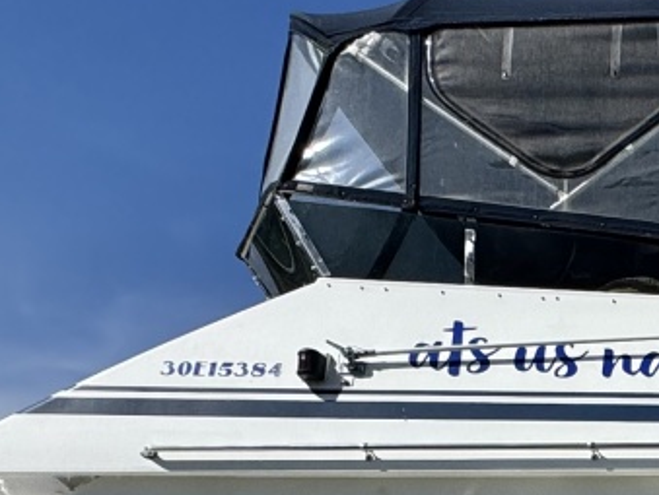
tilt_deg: +3.9
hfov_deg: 26.1
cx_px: 793
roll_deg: +0.4
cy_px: 703
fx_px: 1258
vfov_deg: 19.8
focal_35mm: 66
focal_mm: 2.22
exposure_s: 1/4630
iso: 32
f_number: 2.2
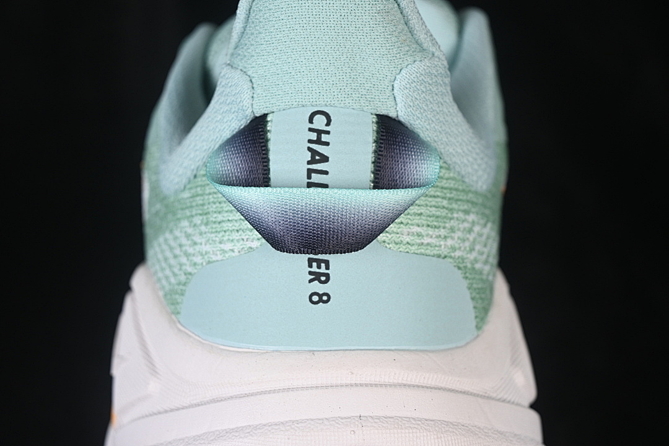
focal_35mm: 75
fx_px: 1394
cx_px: 334
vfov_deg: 18.2
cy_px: 223
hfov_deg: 27.0
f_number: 7.1
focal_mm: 50
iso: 160
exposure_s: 1/80
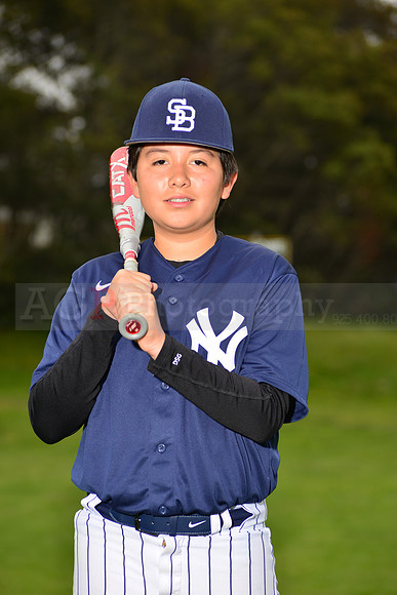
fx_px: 2645
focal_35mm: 160
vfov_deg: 12.8
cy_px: 298
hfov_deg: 8.6
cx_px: 198
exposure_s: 1/200
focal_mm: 160
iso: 200
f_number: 6.3
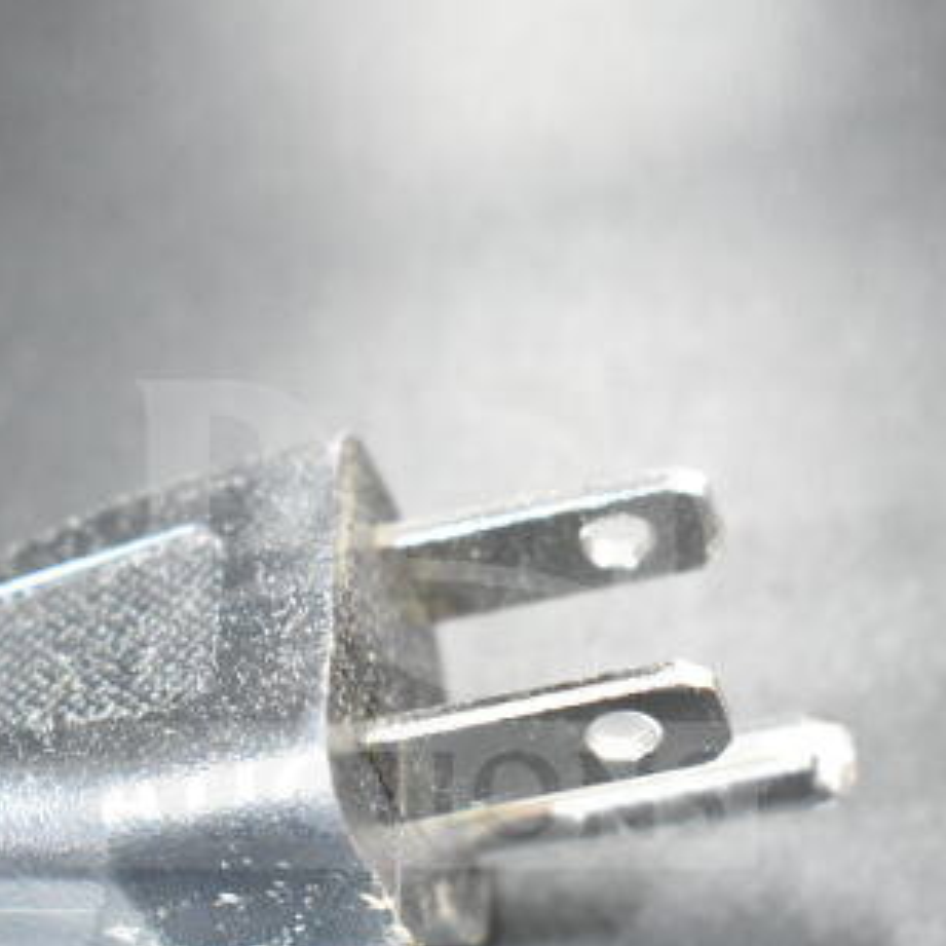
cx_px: 410
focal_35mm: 114
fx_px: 3520
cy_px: 624
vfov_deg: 15.3
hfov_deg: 15.3
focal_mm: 45
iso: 10000
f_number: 5
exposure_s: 1/80
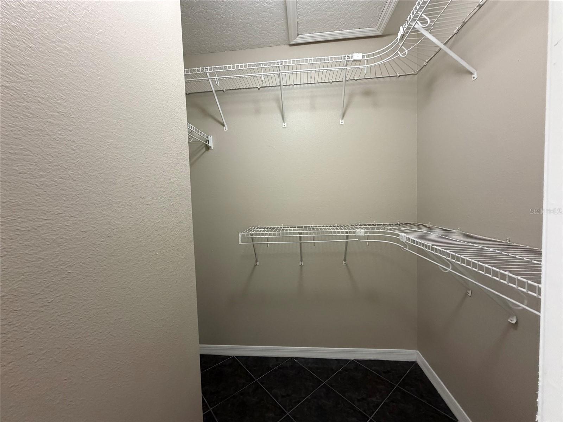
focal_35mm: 14
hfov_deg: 102.1
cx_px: 282
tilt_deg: -2.7
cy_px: 211
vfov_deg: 85.7
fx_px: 228
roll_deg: +2.6
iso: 400
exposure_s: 1/60
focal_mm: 2.22
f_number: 2.2
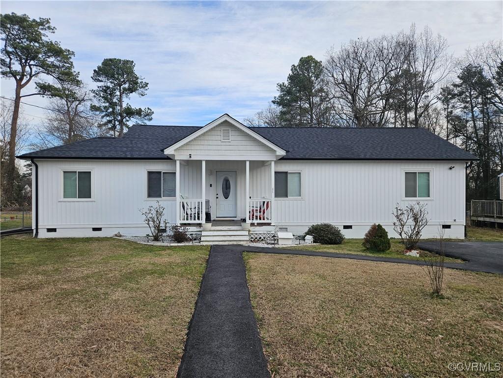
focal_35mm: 23
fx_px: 334
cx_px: 252
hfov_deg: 73.9
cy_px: 189
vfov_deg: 58.9
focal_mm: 5.4
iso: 40
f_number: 1.8
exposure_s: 1/1154
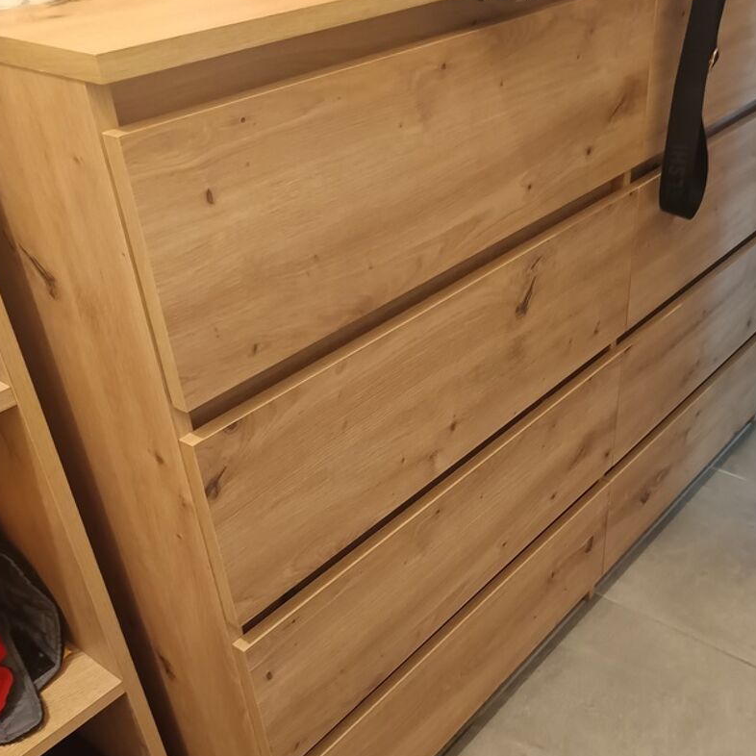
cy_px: 511
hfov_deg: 45.6
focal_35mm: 36
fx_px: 890
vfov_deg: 45.3
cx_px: 473
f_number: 1.7
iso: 1646
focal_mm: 5.31
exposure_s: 1/25
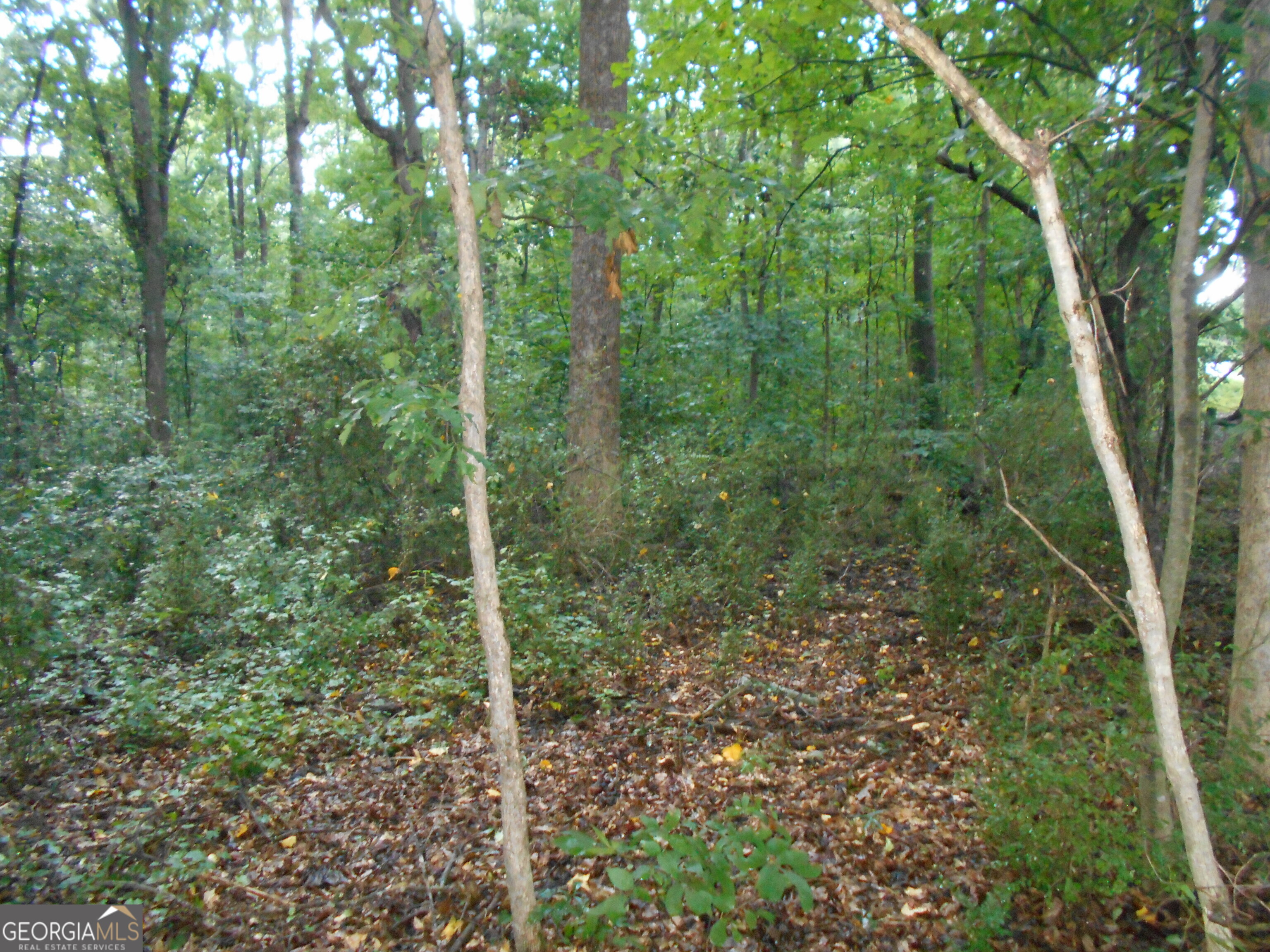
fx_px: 954
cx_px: 635
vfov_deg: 53.1
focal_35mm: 26
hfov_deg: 67.3
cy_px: 476
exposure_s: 1/25
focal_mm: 4.6
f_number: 3.2
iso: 720
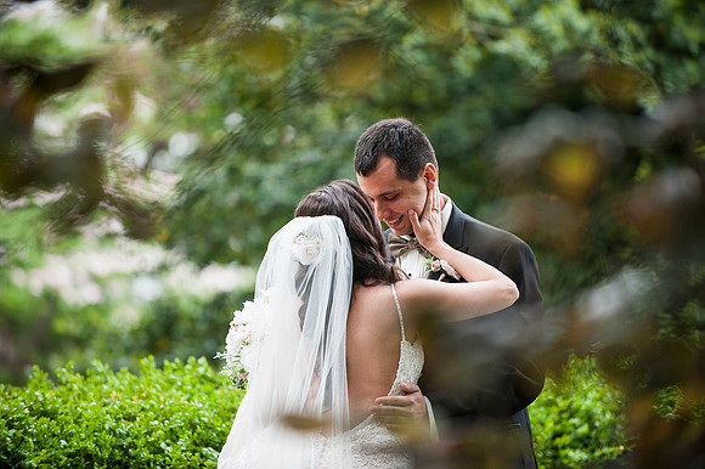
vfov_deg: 6.9
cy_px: 234
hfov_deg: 10.3
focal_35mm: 200
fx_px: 3914
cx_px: 352
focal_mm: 200
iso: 800
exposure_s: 1/1250
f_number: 2.8
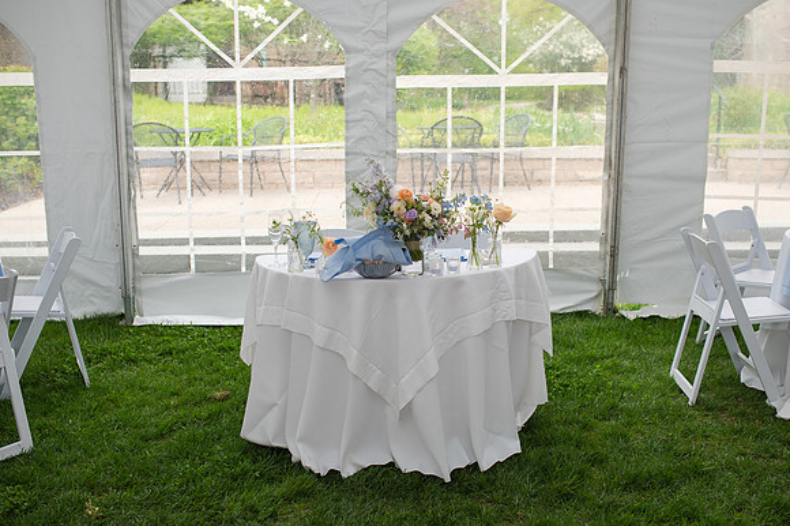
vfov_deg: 34.3
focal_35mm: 39
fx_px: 850
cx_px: 410
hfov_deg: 49.8
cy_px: 291
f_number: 3.2
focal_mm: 35
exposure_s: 1/200
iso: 140
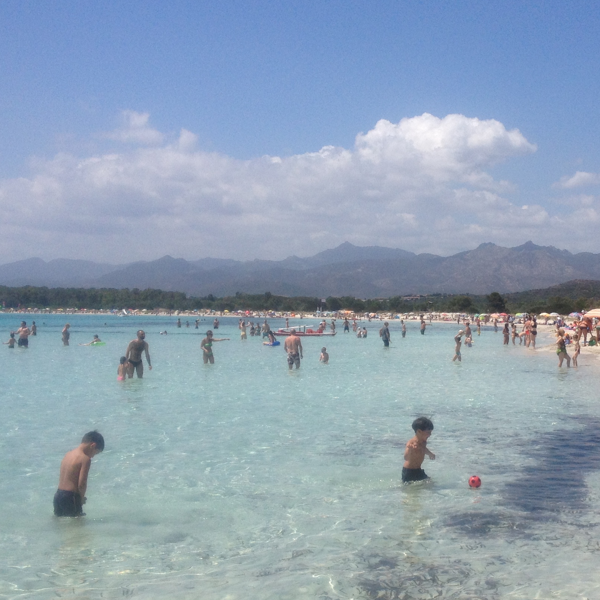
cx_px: 453
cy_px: 321
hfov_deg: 26.9
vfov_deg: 27.3
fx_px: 1235
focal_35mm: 63
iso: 50
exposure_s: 1/3247
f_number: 2.4
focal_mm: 4.28
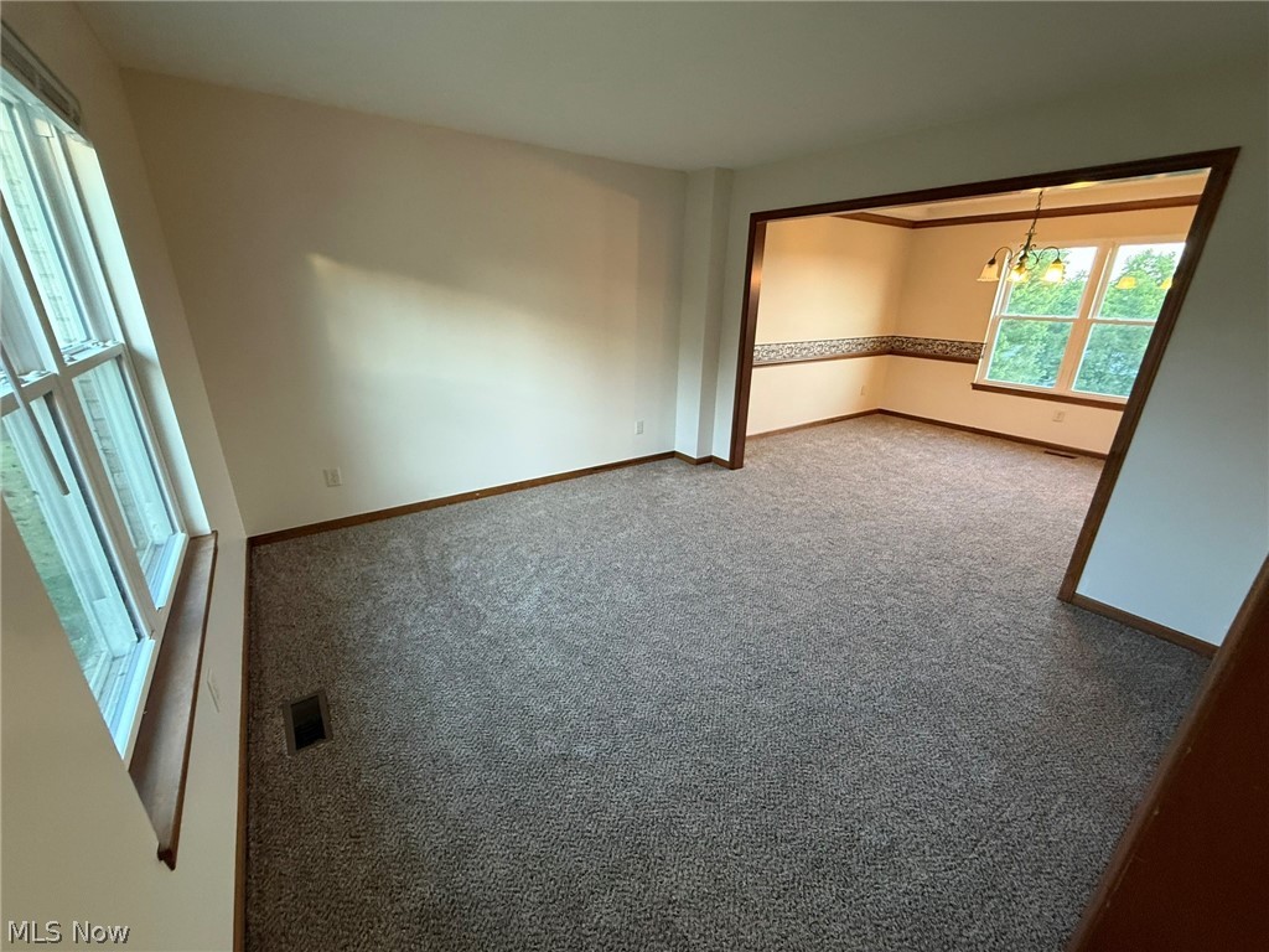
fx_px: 513
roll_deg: -0.8
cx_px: 634
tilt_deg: -20.8
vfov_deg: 85.7
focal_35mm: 14
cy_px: 476
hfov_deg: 102.1
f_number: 2.2
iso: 320
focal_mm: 2.22
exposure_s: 1/60
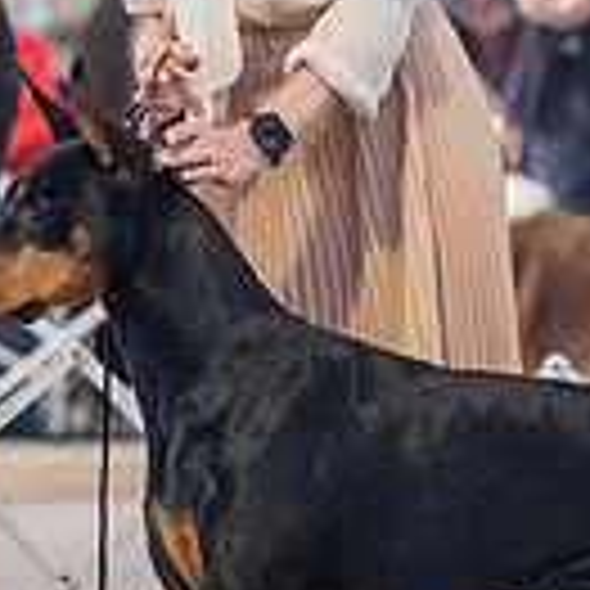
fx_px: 10297
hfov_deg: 3.3
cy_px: 77
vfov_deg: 3.3
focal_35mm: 534
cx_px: 133
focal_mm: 122
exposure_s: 1/320
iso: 6400
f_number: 3.5
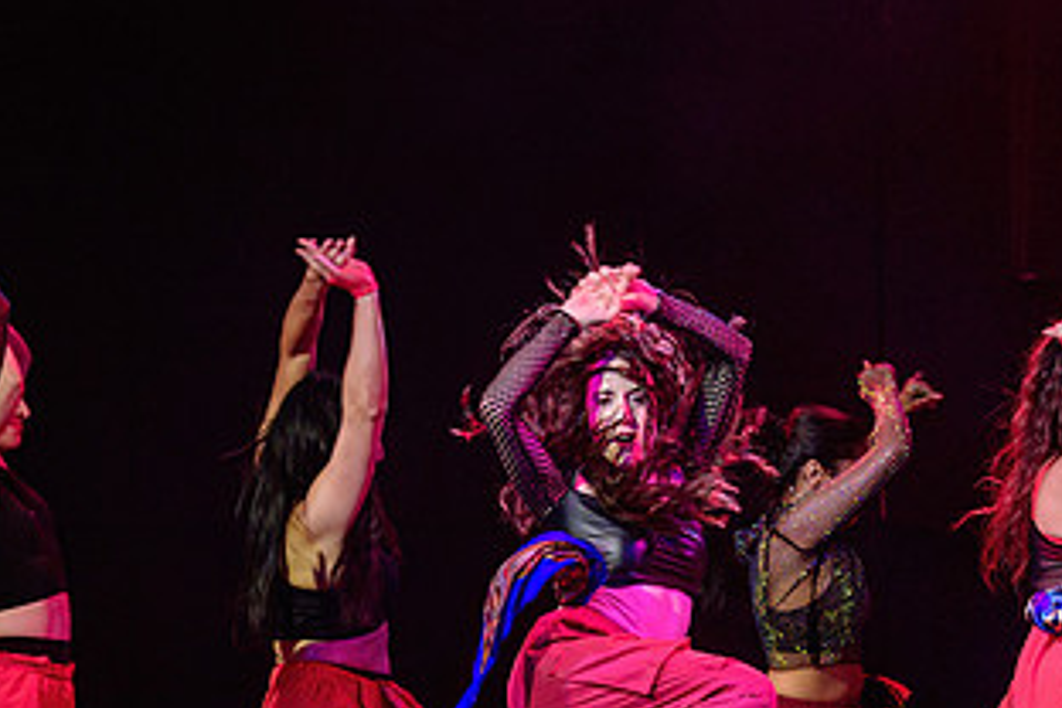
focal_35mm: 251
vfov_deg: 5.5
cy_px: 597
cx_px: 599
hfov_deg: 8.2
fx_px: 7404
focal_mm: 135
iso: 1600
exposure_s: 1/200
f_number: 2.8
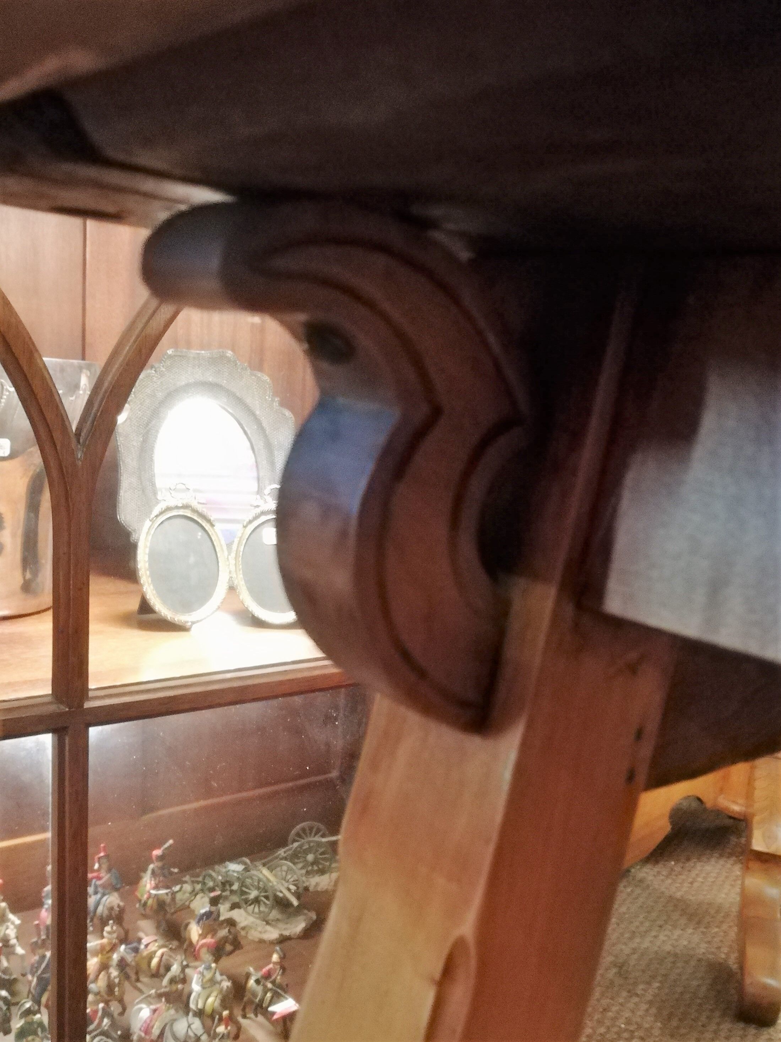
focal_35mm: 26
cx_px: 390
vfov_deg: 67.3
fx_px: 782
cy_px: 521
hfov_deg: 53.1
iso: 800
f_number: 2.2
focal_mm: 3.83
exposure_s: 1/14.3
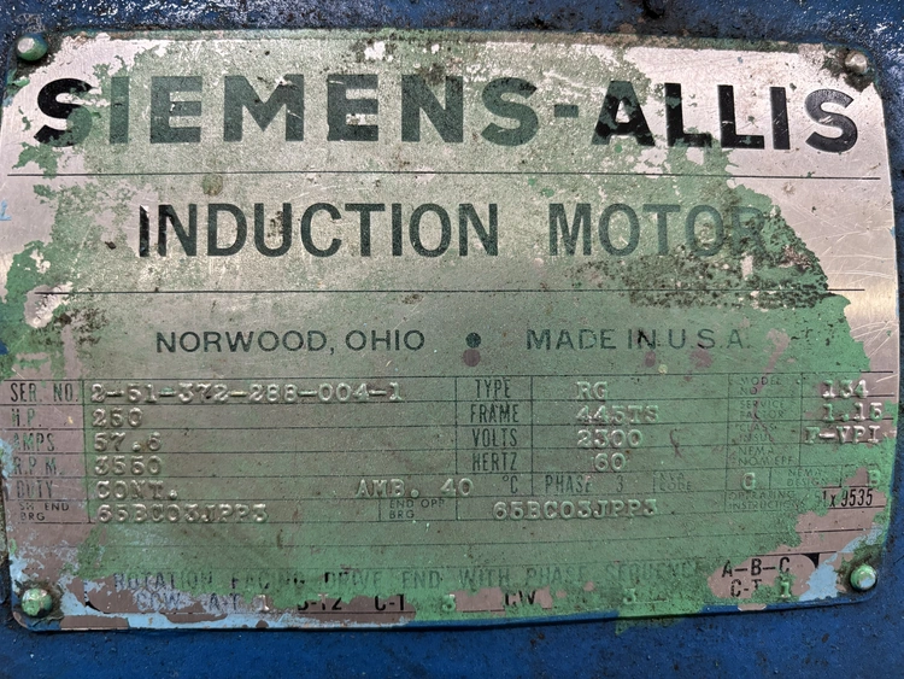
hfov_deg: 67.3
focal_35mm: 26
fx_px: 679
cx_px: 452
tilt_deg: -63.4
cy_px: 340
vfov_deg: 53.1
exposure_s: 1/60
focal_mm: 5.96
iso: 200
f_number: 1.6
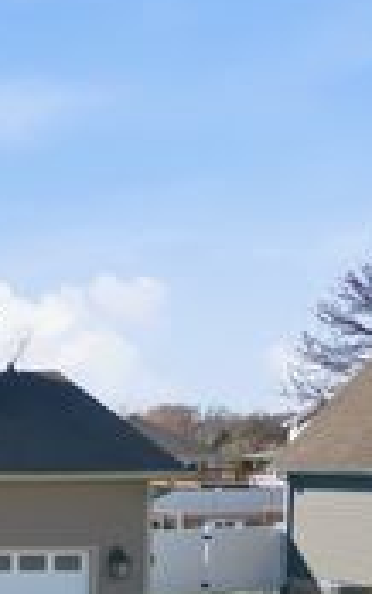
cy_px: 534
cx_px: -369
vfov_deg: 27.2
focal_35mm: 73
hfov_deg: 14.7
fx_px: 1182
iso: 130
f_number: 1.7
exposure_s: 1/2500
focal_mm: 6.7
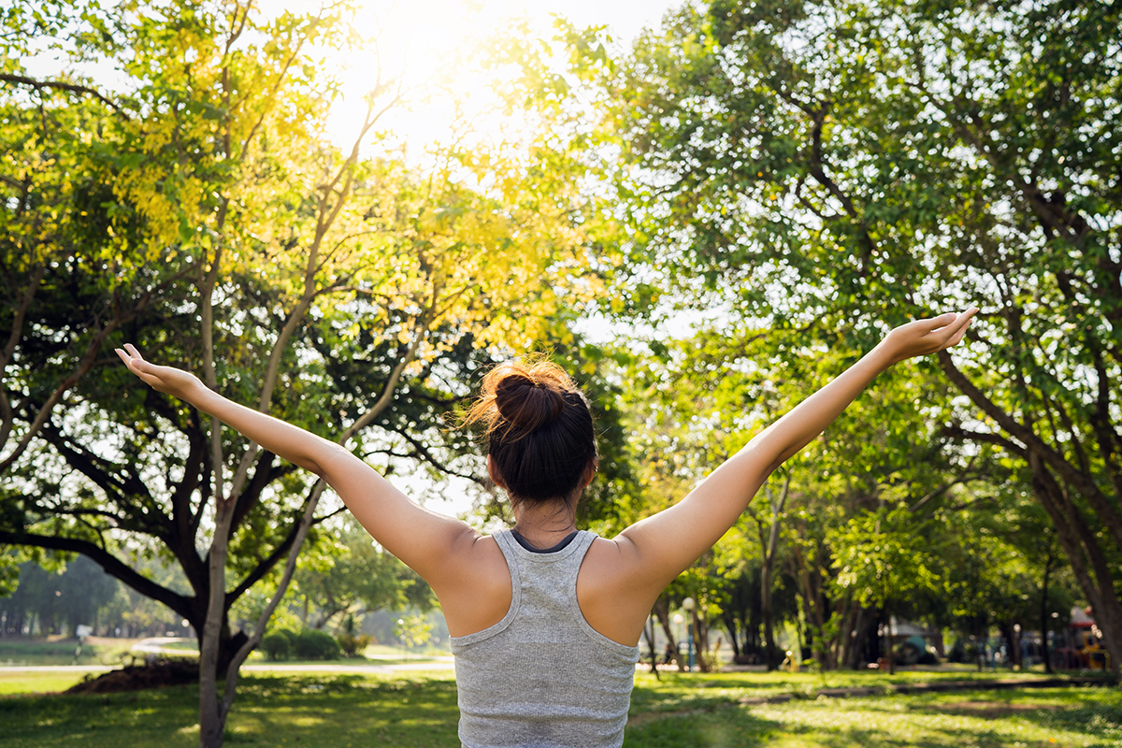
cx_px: 561
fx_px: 1091
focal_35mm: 35
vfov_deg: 37.9
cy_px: 374
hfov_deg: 54.4
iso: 200
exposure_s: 1/400
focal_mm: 35
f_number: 4.5
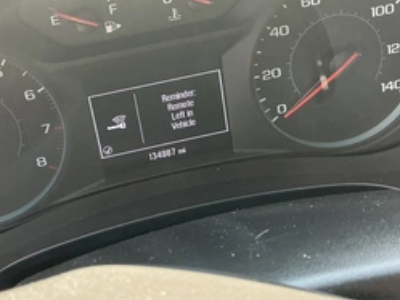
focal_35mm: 45
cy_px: 111
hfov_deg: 41.8
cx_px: 157
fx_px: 520
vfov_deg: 32.0
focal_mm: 3
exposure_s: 1/122
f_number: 1.8
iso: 64
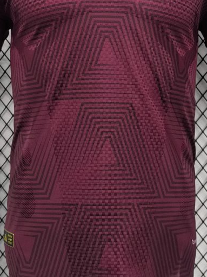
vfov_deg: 39.4
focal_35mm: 48
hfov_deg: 30.2
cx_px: 111
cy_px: 102
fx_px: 383
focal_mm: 6.14
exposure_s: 1/50
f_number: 1.65
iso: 500
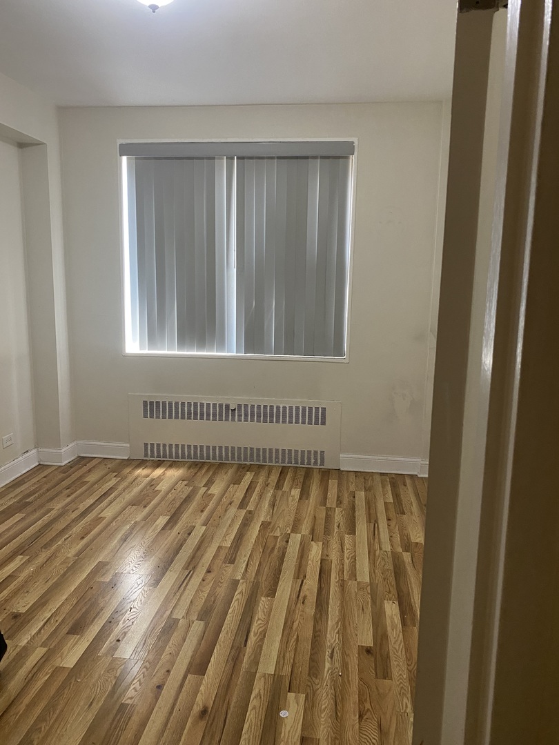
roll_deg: -1.0
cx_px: 280
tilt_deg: -9.7
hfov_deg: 53.1
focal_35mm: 26
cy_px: 372
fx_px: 560
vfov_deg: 67.3
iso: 320
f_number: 1.8
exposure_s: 1/60
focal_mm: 4.25
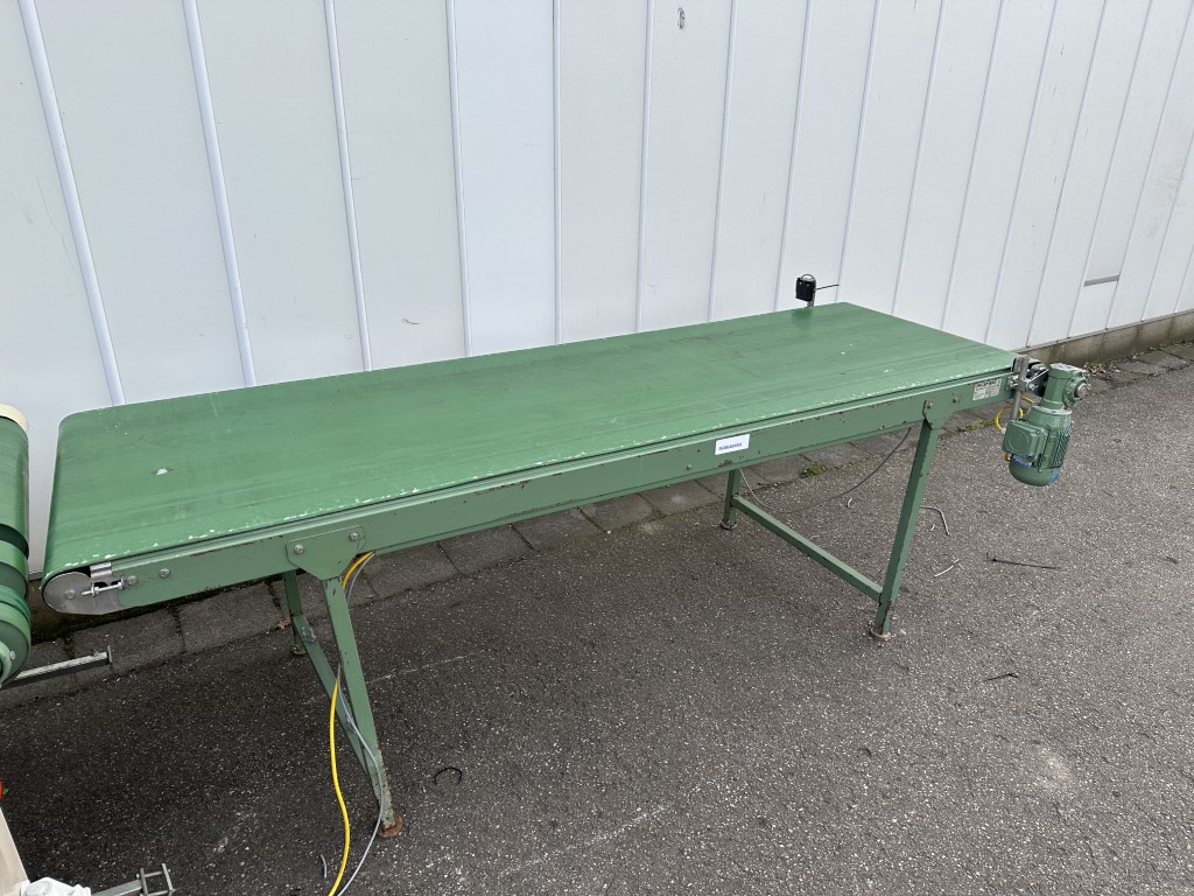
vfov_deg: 56.8
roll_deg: -0.6
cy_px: 448
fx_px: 828
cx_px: 597
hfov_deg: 71.6
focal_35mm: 24
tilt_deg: -22.7
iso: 80
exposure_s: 1/601
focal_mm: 6.86
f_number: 1.78
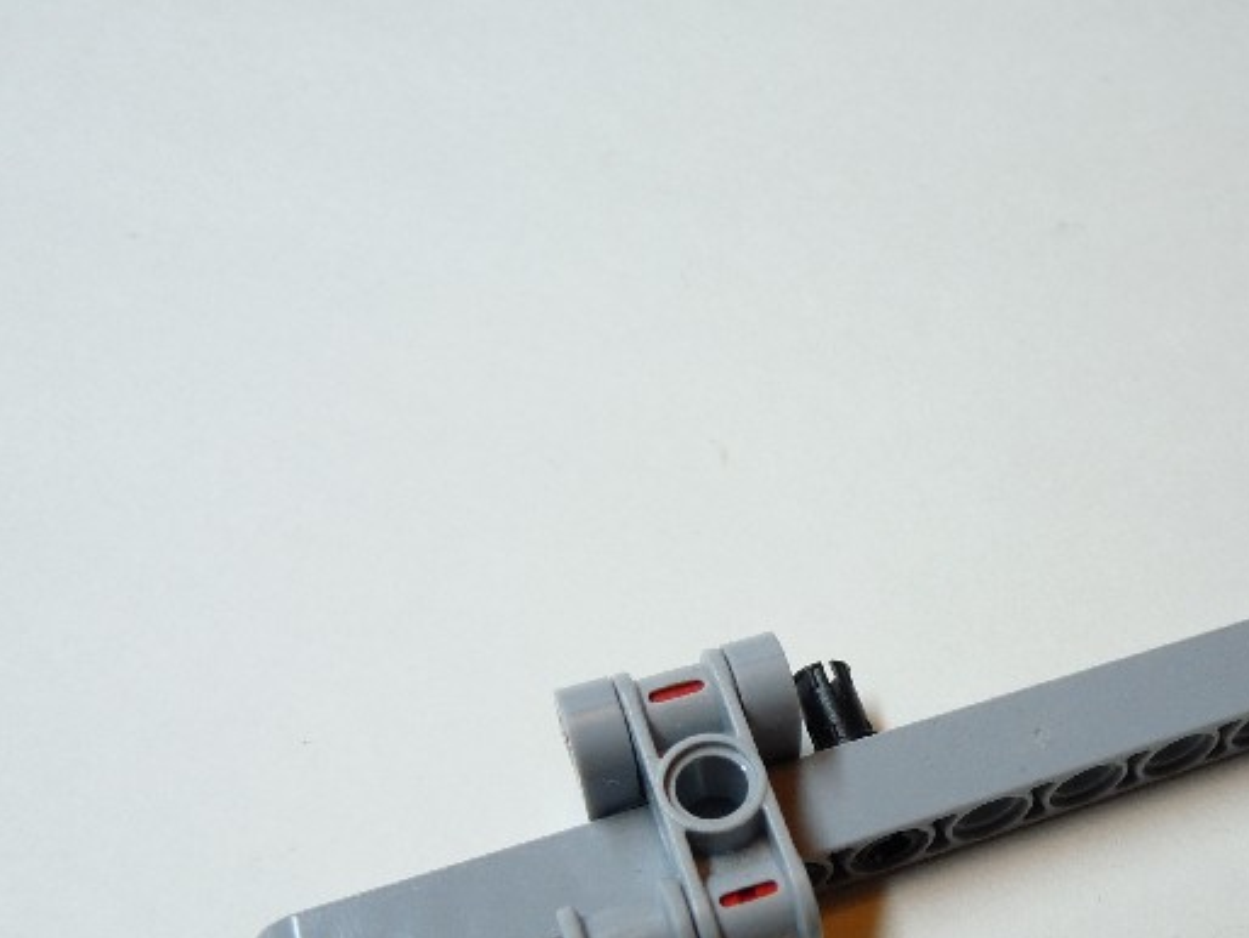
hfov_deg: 43.2
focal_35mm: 42
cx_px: 953
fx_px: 1516
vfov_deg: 33.7
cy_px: 702
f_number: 2.8
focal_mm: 4.8
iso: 125
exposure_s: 1/30
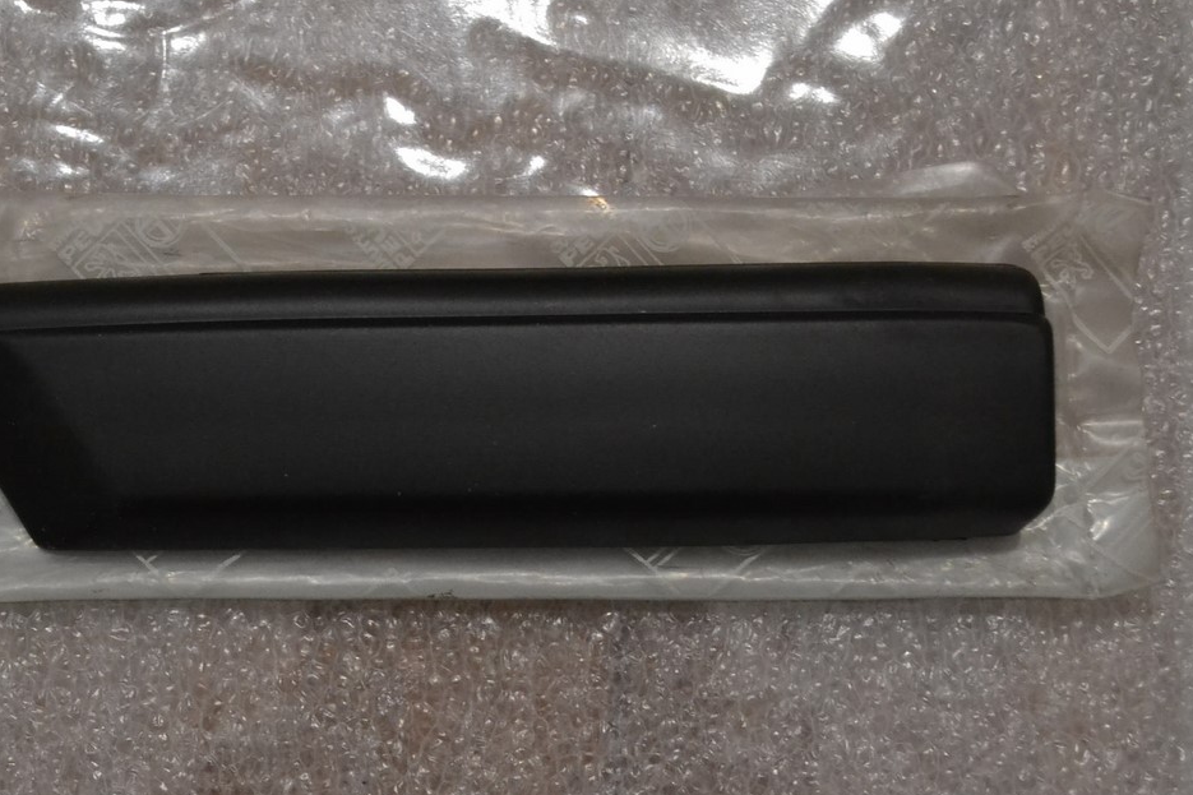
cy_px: 407
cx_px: 366
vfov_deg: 20.9
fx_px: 2154
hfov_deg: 30.7
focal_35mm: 65
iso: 2800
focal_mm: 30
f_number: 4.5
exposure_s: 1/60
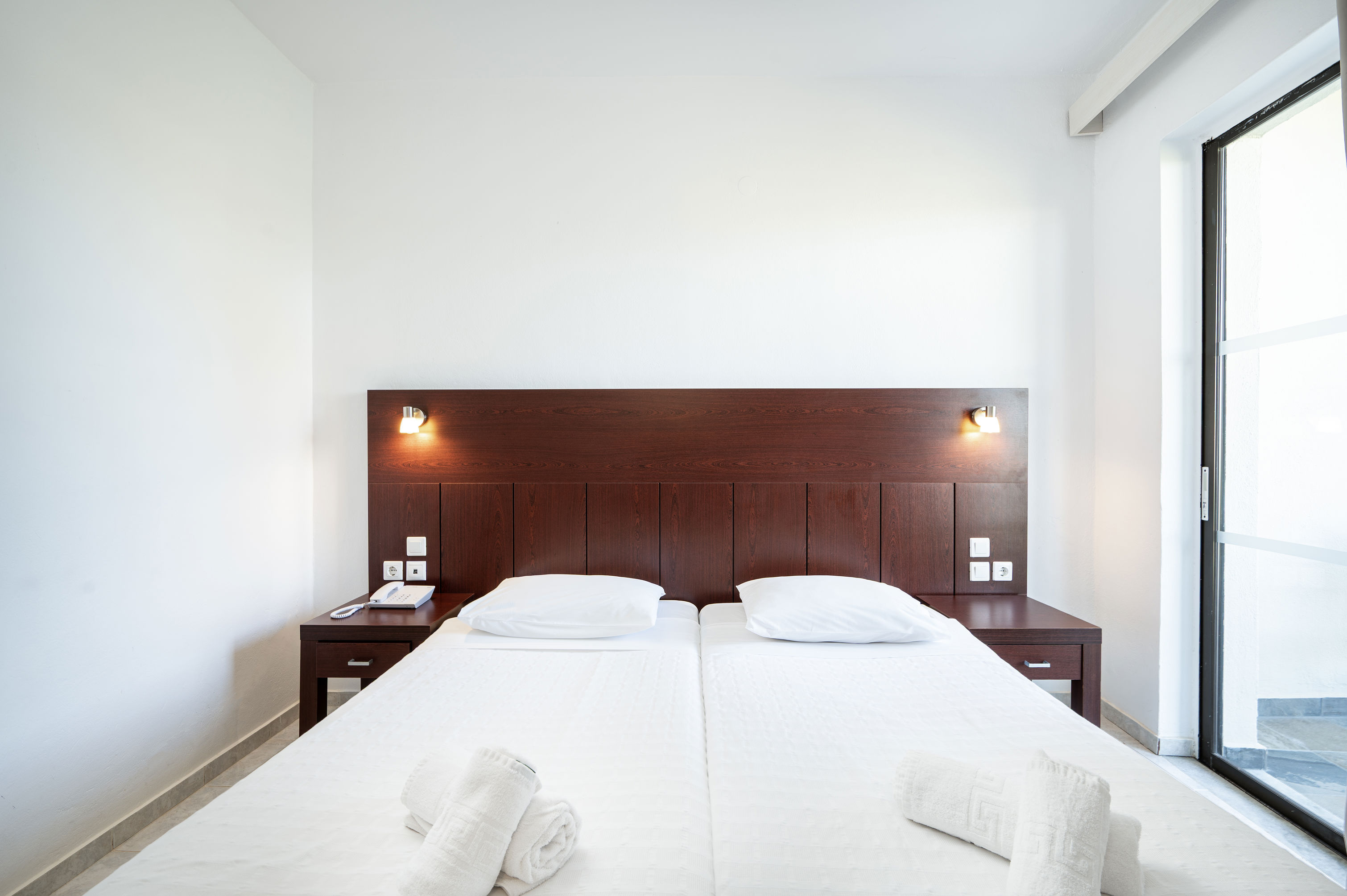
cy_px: 448
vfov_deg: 73.7
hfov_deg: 96.8
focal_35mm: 16
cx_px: 674
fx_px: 598
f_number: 8
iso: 100
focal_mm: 16
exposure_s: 1/13
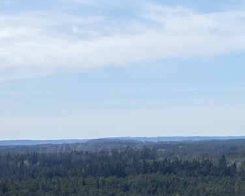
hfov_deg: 13.4
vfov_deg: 11.0
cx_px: -58
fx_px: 1008
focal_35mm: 139
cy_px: 209
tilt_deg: -3.0
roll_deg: +0.2
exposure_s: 1/6061
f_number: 1.8
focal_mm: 4.25
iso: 32
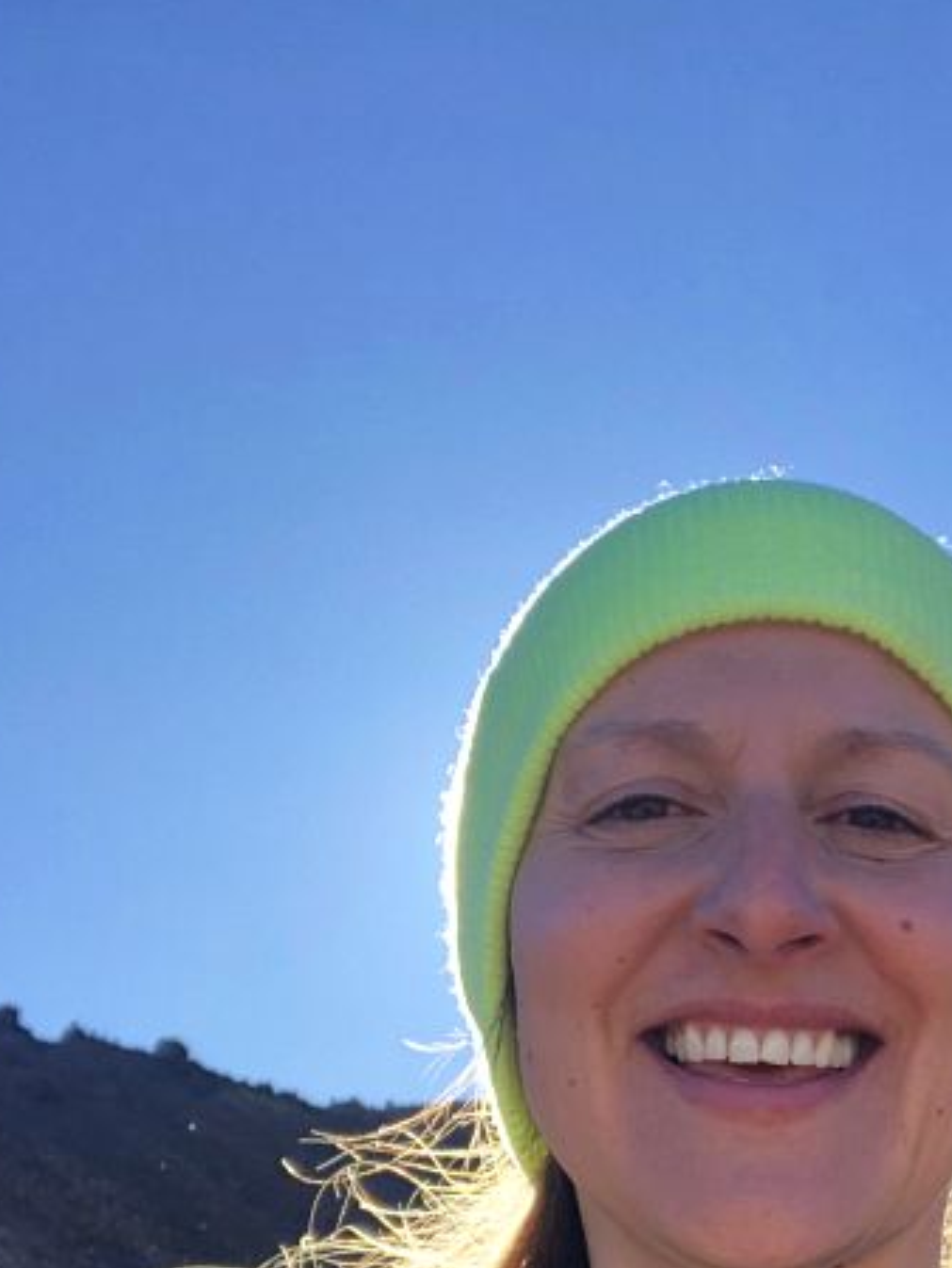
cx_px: 716
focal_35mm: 57
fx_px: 2089
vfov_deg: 32.6
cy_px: 1065
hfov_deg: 25.4
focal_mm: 2.87
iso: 20
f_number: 2.2
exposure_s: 1/393
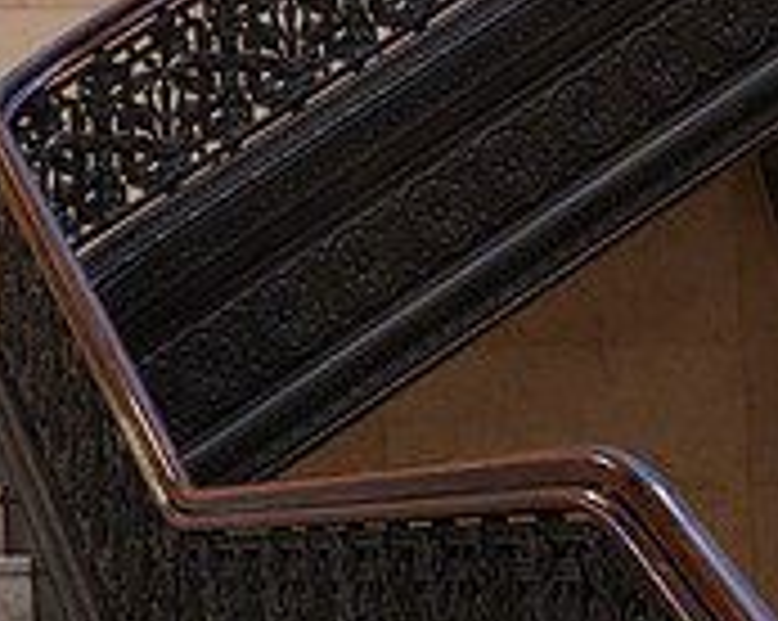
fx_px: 2599
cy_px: 270
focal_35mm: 113
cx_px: -378
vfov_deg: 13.6
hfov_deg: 15.7
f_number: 3.5
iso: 1000
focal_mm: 35
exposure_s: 1/200
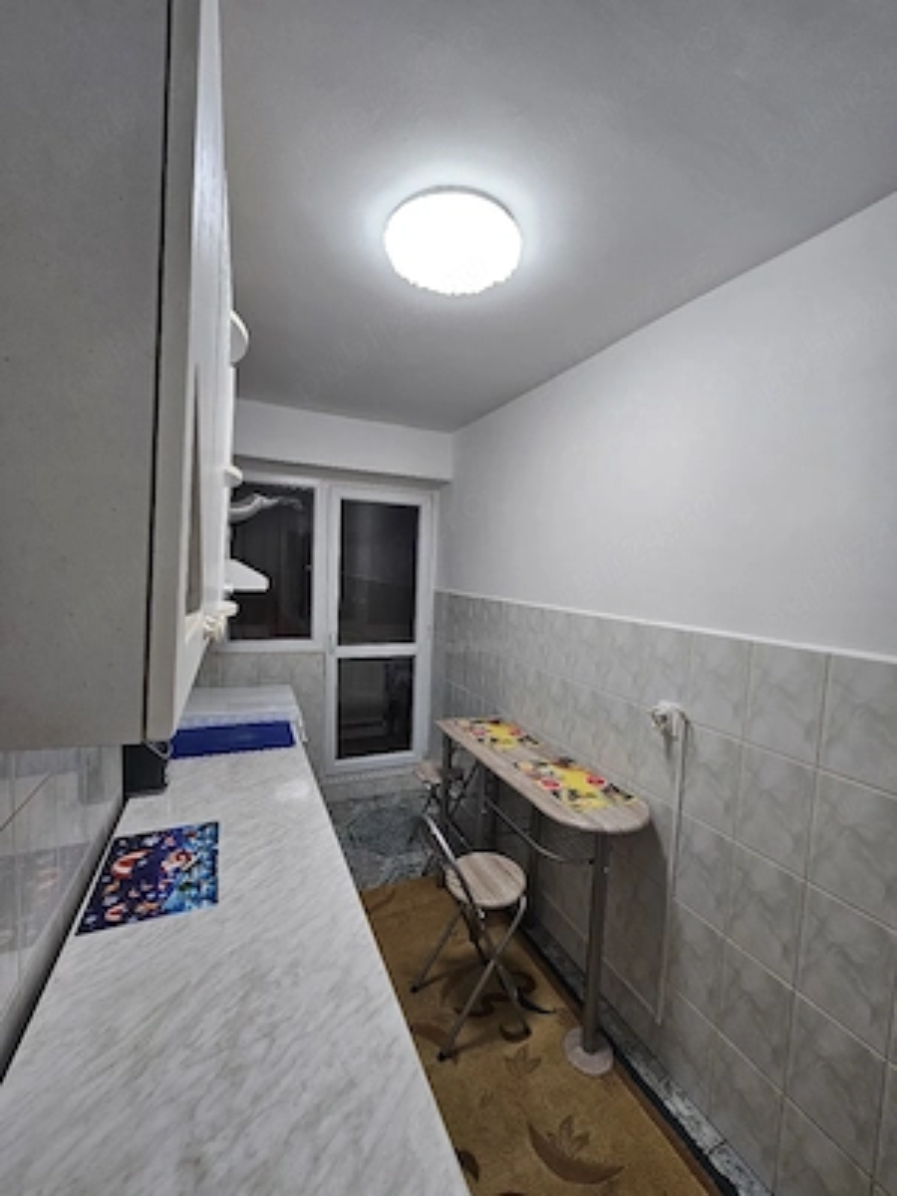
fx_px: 449
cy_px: 598
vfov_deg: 106.2
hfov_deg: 89.9
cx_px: 448
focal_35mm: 13
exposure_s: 1/50.3
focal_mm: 2.2
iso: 80
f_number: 2.2
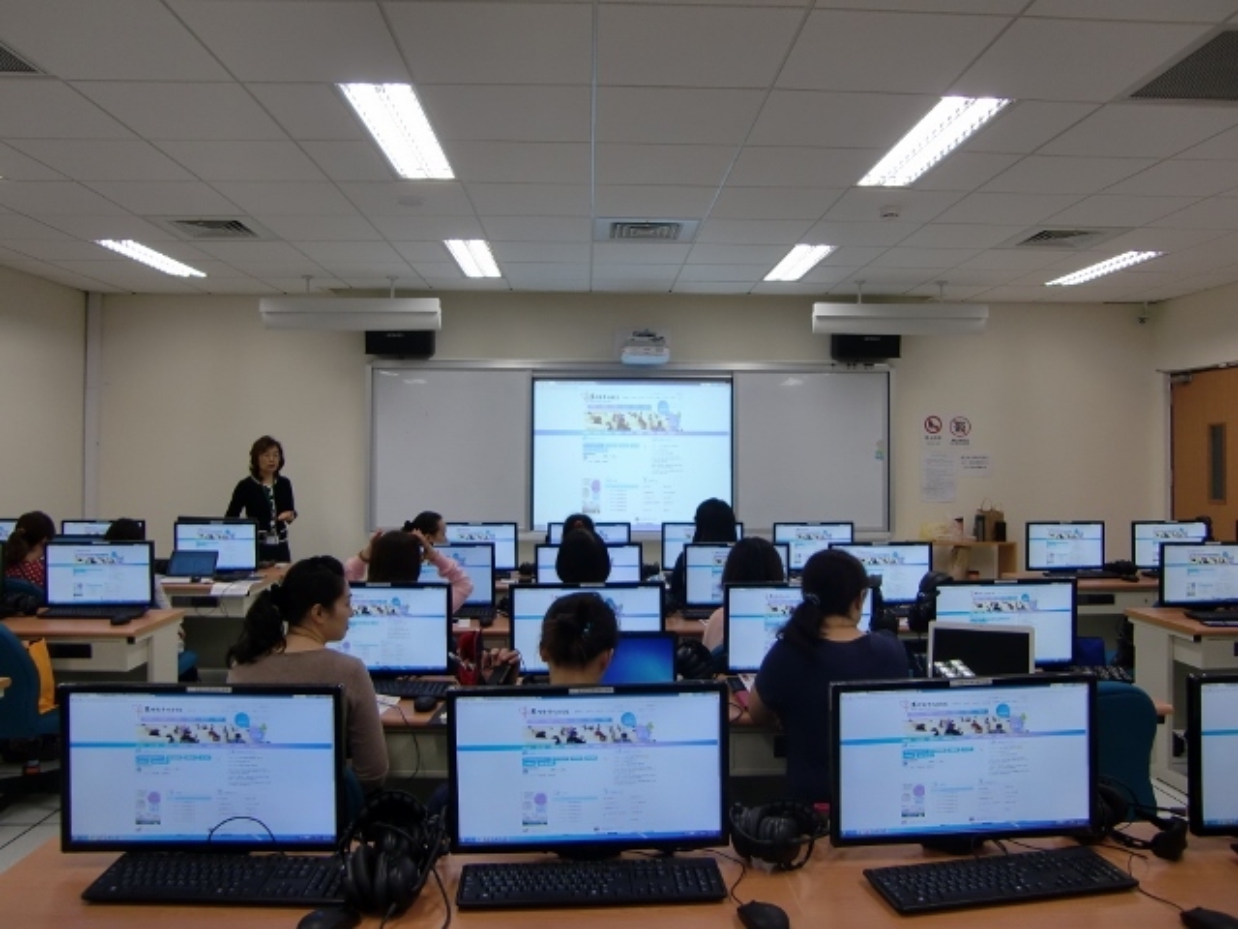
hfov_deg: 63.4
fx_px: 1001
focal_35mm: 28
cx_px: 619
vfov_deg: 49.7
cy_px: 464
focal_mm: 4.9
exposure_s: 1/60
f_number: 2.6
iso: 80
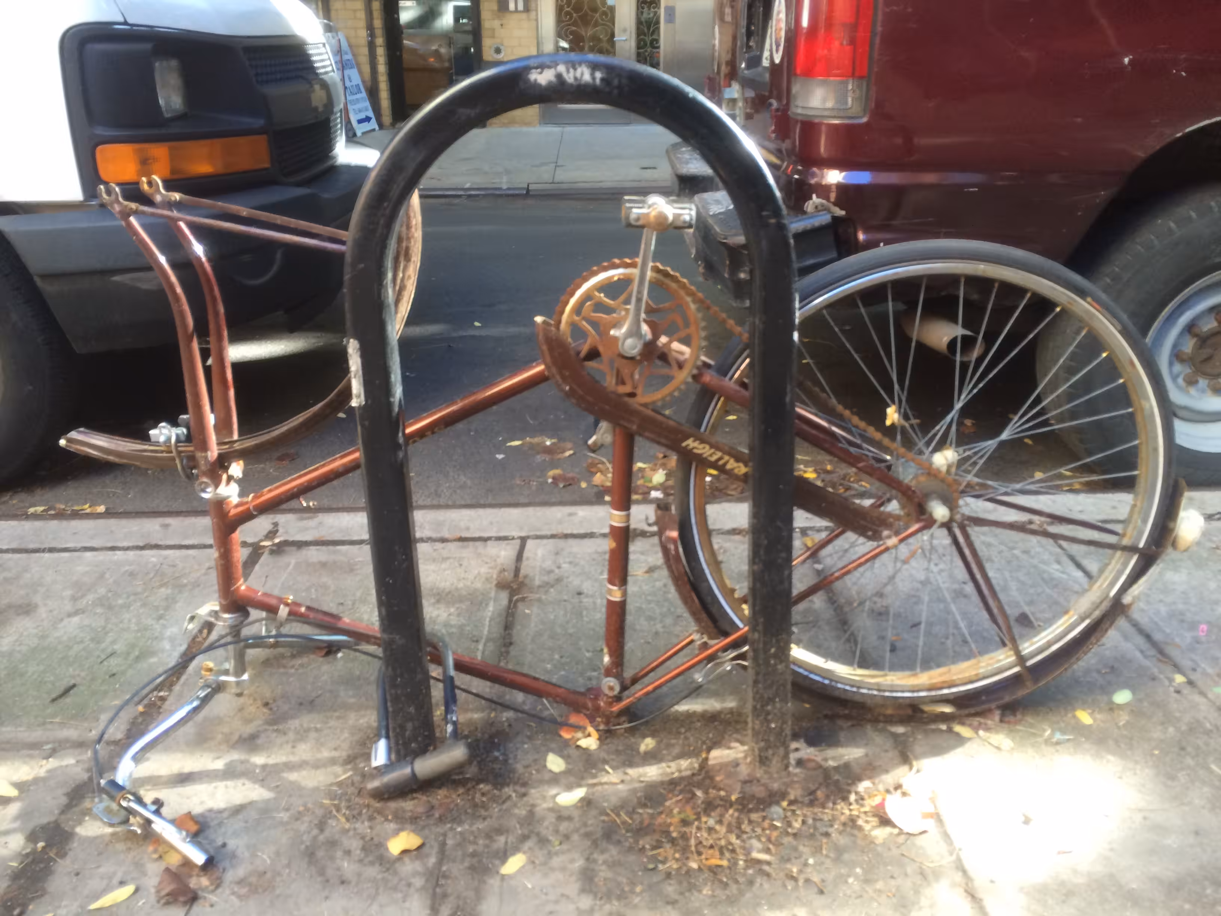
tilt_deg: -22.0
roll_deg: -0.6
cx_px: 610
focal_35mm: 29
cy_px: 458
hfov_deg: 61.7
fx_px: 1023
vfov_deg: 48.2
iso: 40
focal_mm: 4.15
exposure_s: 1/30
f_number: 2.2
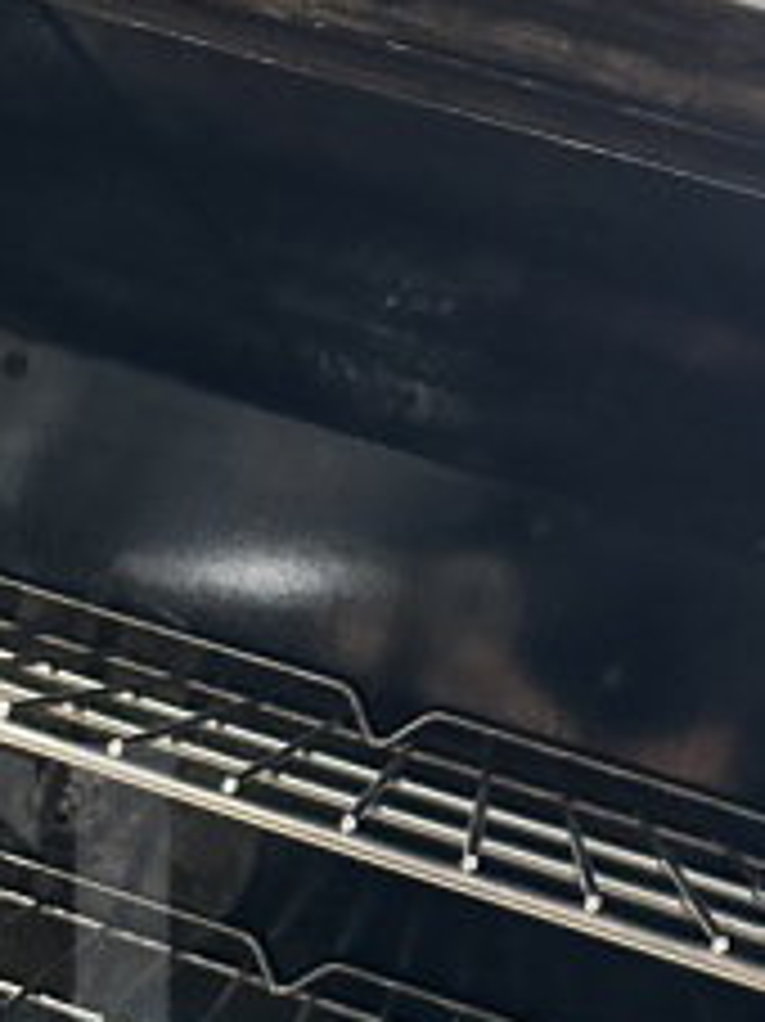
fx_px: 2536
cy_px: 1101
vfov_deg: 21.7
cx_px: -220
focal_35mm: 86
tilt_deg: -11.4
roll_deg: -17.8
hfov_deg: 16.3
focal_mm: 6.86
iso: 1000
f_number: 1.78
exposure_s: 1/40
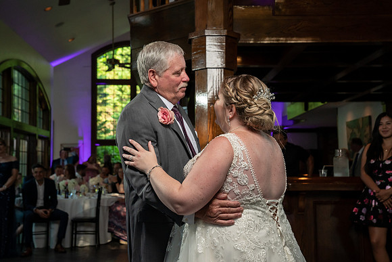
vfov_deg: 26.8
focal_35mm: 50
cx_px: 193
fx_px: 549
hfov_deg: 39.3
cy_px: 131
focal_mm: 49
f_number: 5.6
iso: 2000
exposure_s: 1/200
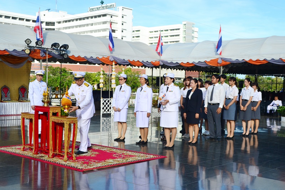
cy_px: 95
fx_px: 380
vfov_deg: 28.1
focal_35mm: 48
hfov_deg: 41.1
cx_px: 142
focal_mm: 32
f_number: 10
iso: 400
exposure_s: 1/400
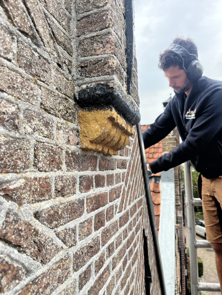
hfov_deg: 53.1
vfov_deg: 67.3
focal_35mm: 26
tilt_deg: +5.0
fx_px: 222
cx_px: 111
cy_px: 148
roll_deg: -1.3
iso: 100
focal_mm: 5.1
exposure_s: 1/121
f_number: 1.6
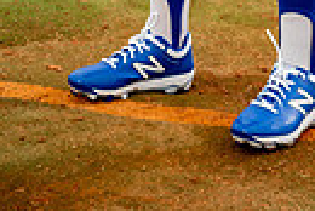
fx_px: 1638
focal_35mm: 187
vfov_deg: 6.9
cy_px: -320
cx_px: 218
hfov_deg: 11.0
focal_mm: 54
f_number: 4
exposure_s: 1/250
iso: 200
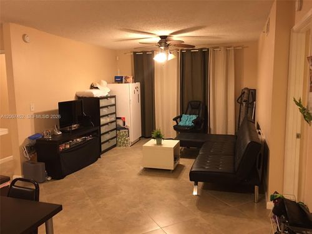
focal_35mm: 29
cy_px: 117
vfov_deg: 48.2
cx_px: 156
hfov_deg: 61.7
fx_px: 261
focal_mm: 4.15
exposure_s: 1/10
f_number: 2.2
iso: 80
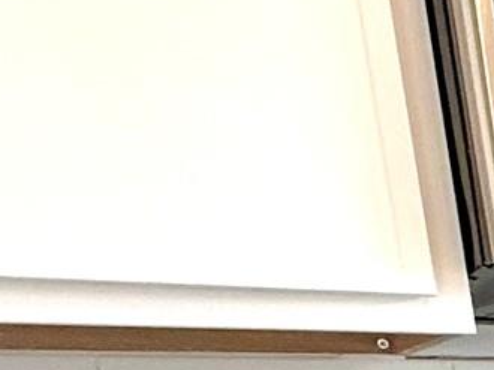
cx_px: 1293
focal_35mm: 87
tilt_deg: -9.6
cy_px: 652
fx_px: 1241
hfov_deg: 13.4
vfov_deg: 14.9
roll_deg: +2.2
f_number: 2.2
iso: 250
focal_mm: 2.22
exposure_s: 1/120
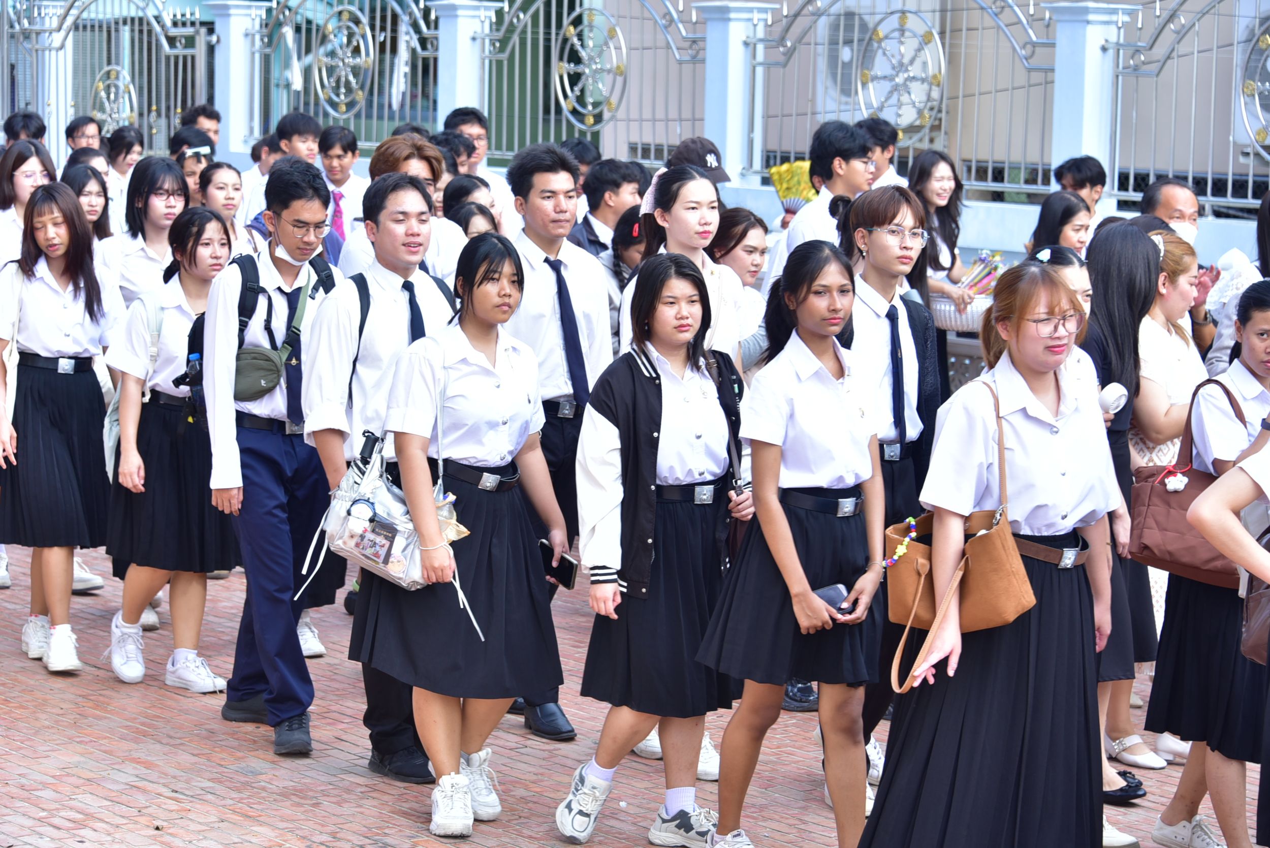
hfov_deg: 20.8
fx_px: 3458
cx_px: 635
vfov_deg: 14.0
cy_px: 424
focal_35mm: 98
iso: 250
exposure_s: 1/200
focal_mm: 98
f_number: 6.3
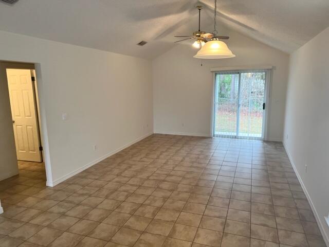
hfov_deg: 67.3
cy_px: 124
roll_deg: +1.2
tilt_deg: -11.0
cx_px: 164
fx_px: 247
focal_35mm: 26
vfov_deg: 53.1
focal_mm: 5.7
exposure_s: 1/120
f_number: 1.5
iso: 80
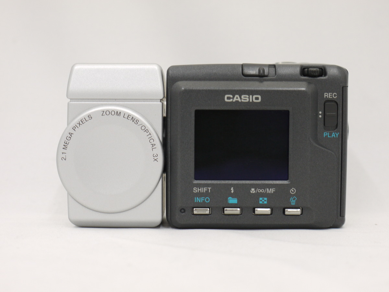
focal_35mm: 62
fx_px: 697
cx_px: 194
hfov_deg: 31.2
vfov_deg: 23.7
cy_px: 146
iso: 400
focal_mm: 31
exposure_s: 1/40
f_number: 5.4
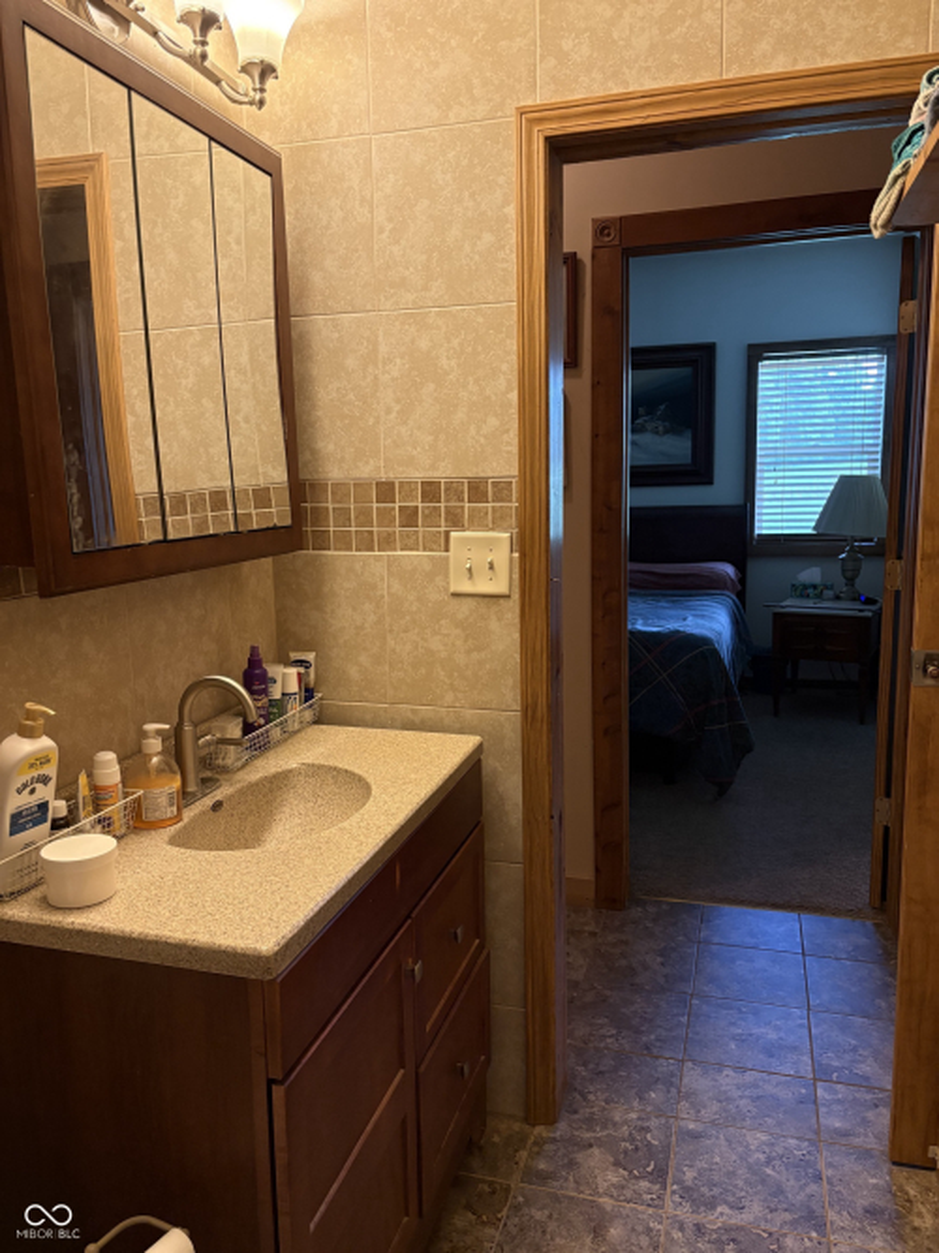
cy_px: 626
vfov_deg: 67.3
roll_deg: +0.7
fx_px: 941
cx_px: 470
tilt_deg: -8.9
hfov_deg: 53.0
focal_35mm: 26
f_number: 1.6
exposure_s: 1/60
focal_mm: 5.96
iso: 250
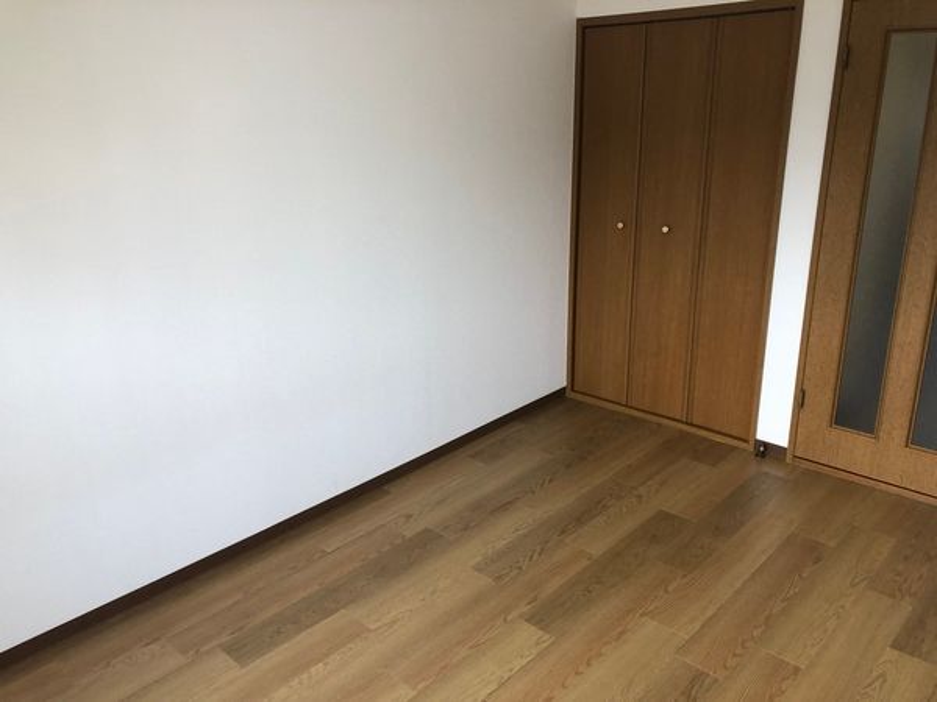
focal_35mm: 28
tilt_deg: -17.5
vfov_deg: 49.7
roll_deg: +0.8
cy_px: 351
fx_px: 758
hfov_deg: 63.4
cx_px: 468
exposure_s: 1/67
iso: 40
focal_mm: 3.99
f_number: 1.8
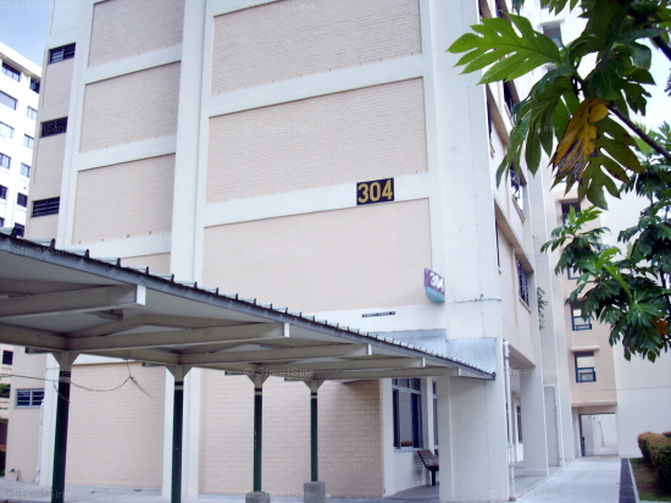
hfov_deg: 50.2
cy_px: 252
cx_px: 336
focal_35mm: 37
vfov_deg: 38.6
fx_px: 717
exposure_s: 1/50
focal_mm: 6.2
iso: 89
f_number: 2.8
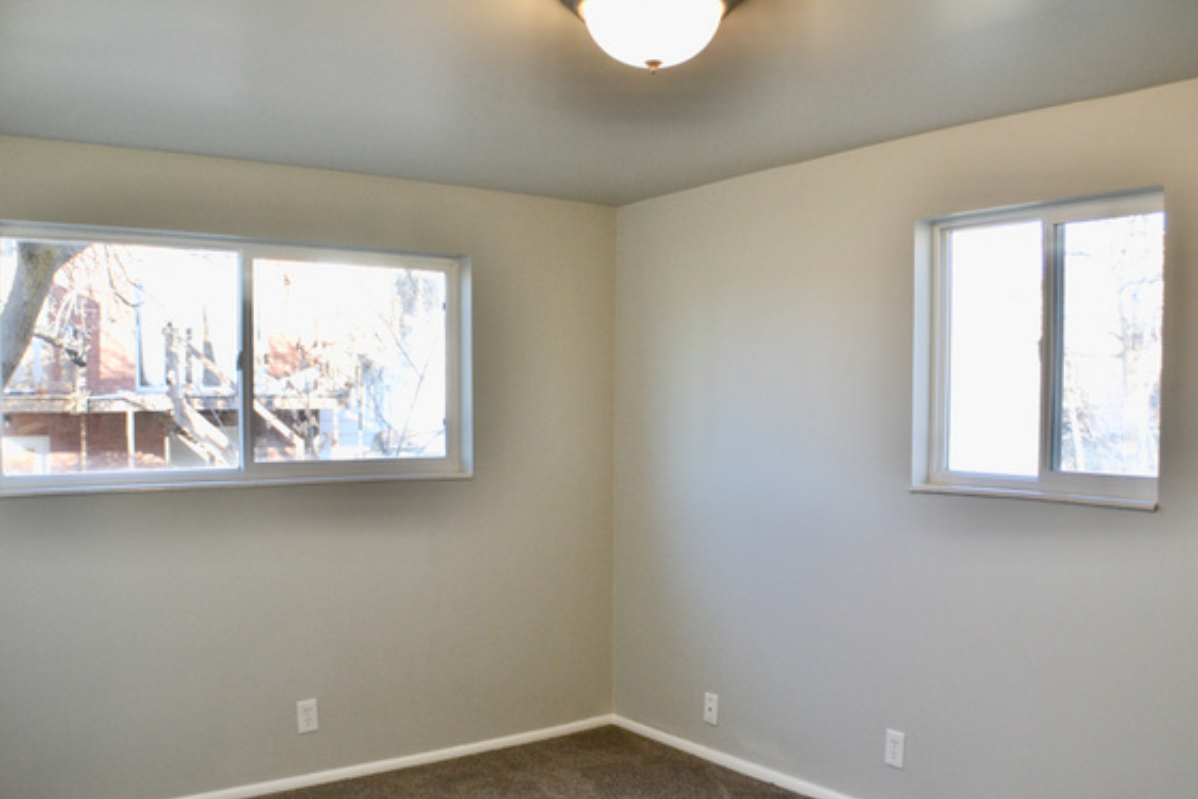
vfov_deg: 32.6
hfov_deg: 47.4
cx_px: 629
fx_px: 1365
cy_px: 442
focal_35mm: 41
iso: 400
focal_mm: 24
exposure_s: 1/80
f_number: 4.5
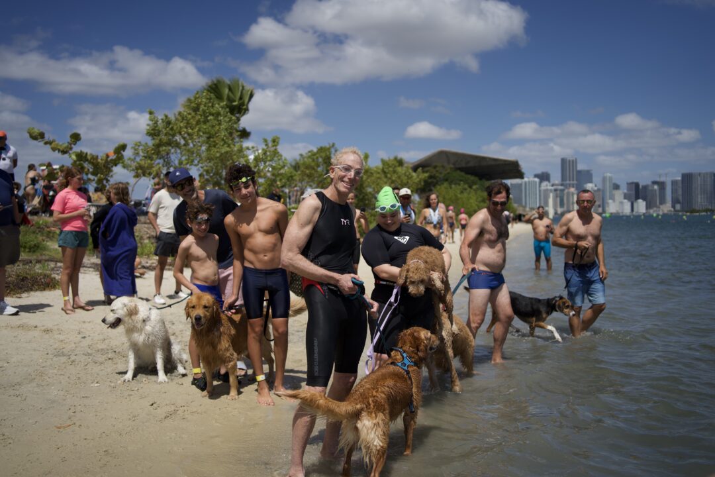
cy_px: 238
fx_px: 695
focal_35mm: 35
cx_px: 358
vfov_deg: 37.9
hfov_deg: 54.4
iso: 50
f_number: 2.2
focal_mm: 35
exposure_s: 1/4000
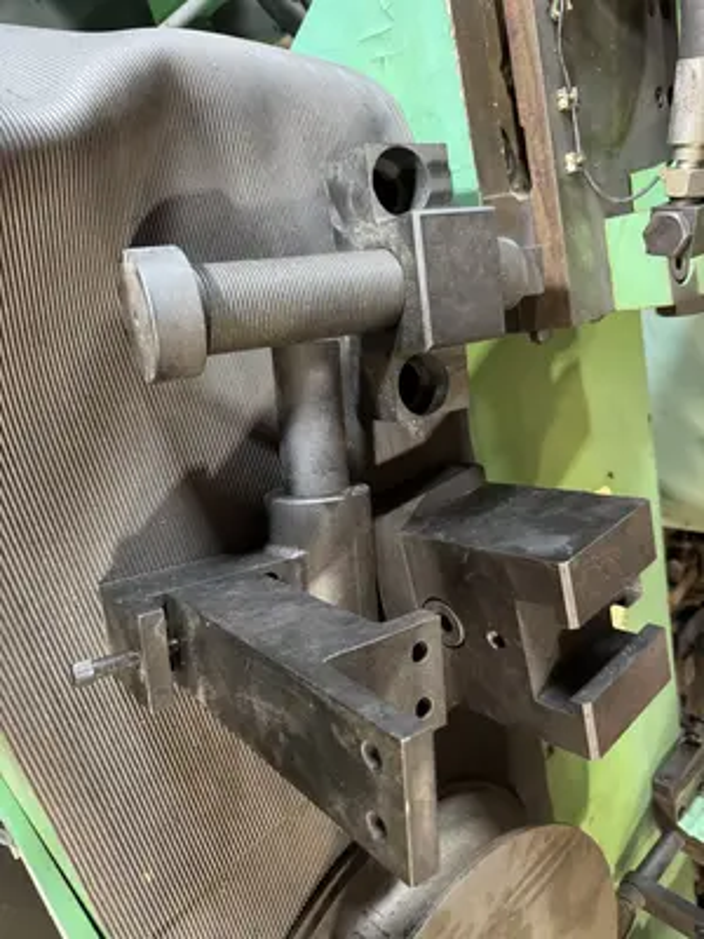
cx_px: 352
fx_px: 651
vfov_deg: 71.6
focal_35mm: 24
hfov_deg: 56.8
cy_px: 470
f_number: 1.78
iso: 800
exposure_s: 1/40
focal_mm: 6.76
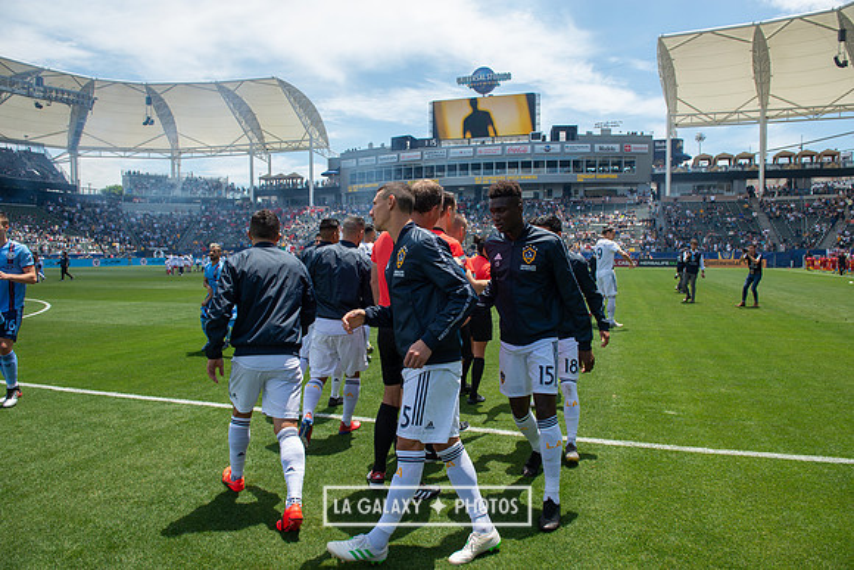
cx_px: 427
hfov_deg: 73.7
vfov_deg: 53.2
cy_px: 285
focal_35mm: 24
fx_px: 569
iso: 200
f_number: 5.6
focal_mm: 24
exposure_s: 1/640
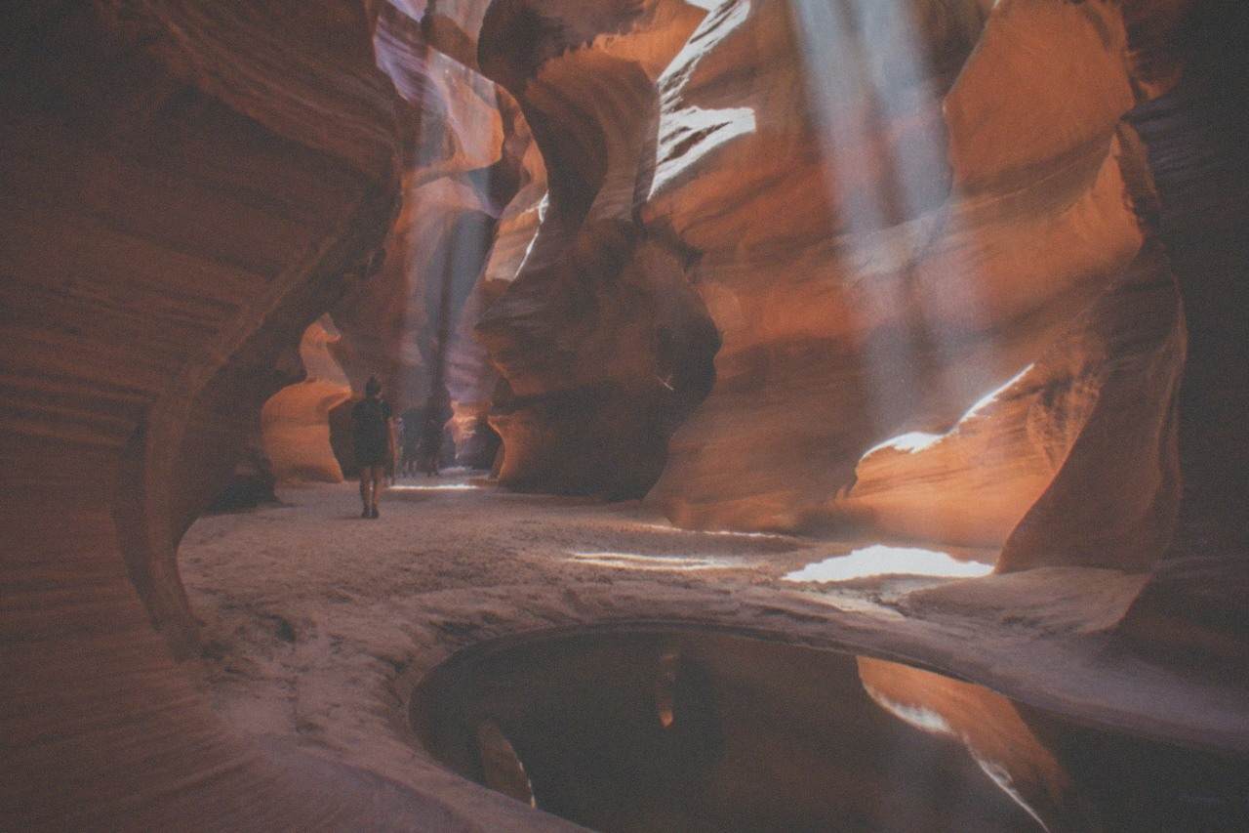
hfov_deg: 54.4
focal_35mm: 35
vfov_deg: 37.8
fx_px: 1214
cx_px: 624
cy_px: 416
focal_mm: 35
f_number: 5
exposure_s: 1/1000
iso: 400
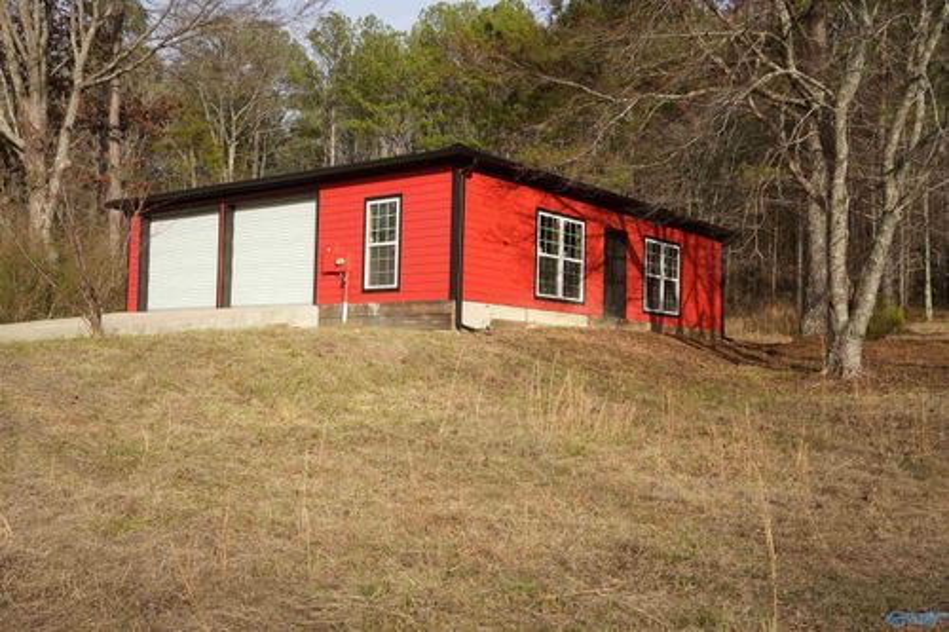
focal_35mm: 37
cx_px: 474
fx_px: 975
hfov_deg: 51.9
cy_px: 316
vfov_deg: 35.9
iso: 1250
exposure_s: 1/500
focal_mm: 37
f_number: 16
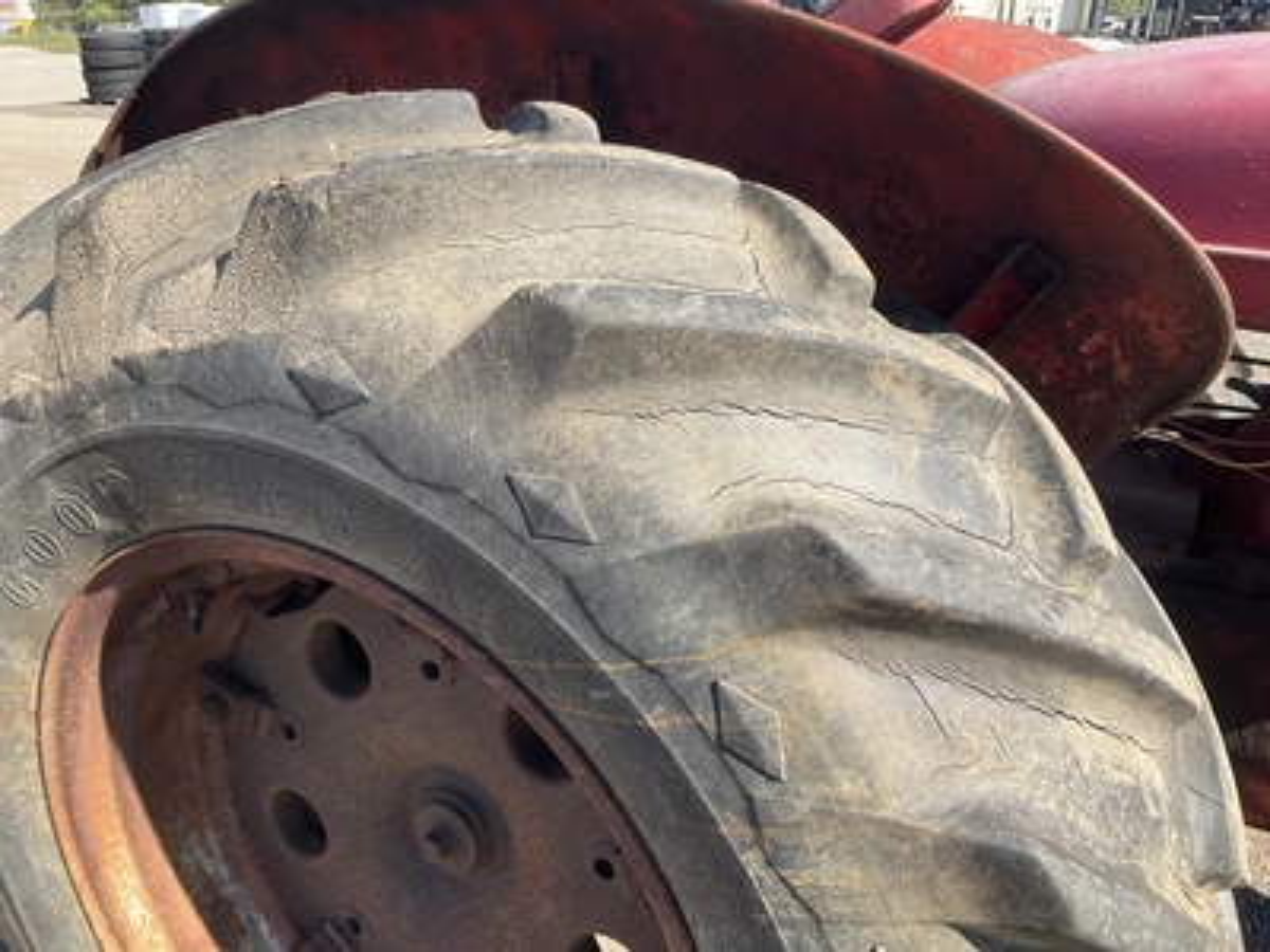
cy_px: 476
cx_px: 635
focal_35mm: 29
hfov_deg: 61.7
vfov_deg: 48.2
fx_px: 1064
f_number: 1.8
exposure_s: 1/674
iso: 25
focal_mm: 3
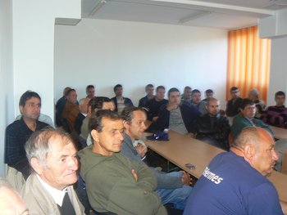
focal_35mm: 36
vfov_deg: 39.7
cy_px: 108
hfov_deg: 51.3
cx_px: 144
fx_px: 299
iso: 125
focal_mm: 6
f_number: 2.8
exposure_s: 1/30
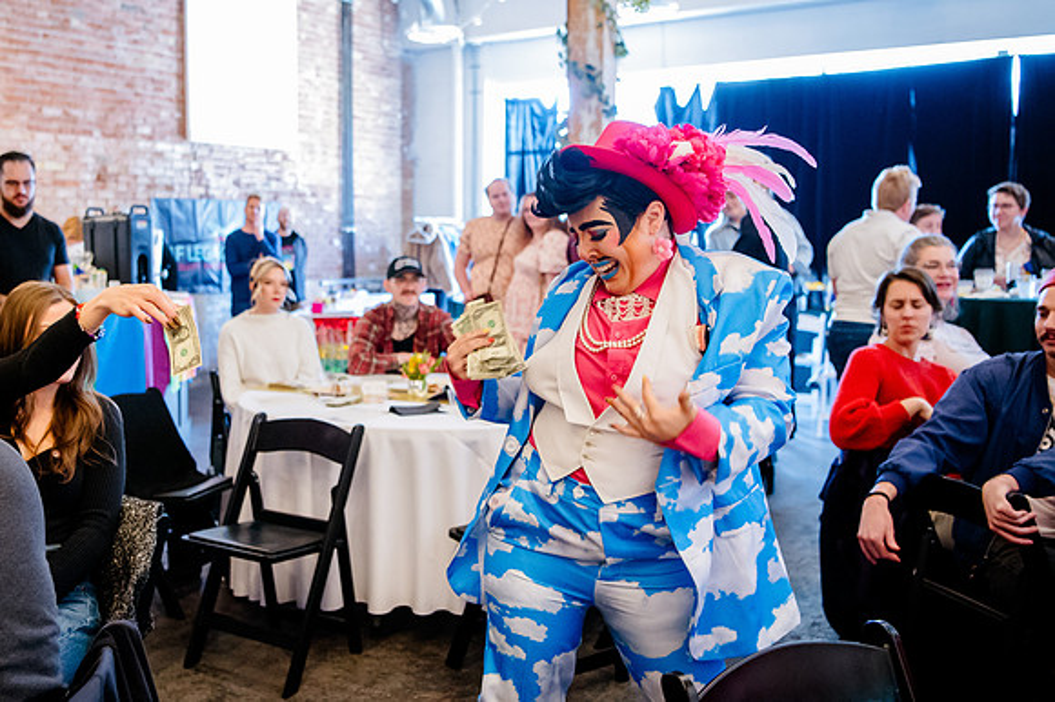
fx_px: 1134
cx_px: 407
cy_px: 321
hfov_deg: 49.5
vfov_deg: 34.4
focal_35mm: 39
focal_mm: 30
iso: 6400
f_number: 2.8
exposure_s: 1/80
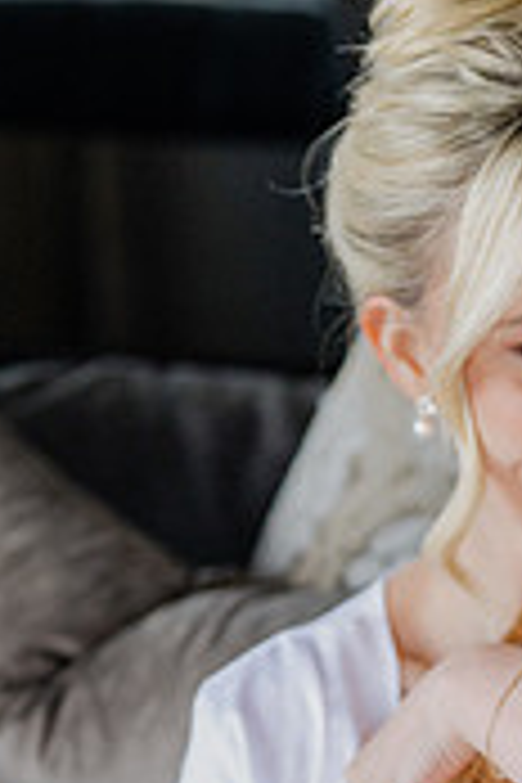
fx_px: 2806
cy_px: 819
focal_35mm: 129
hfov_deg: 10.5
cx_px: 513
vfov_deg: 15.5
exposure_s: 1/320
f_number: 2
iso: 1600
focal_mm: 50
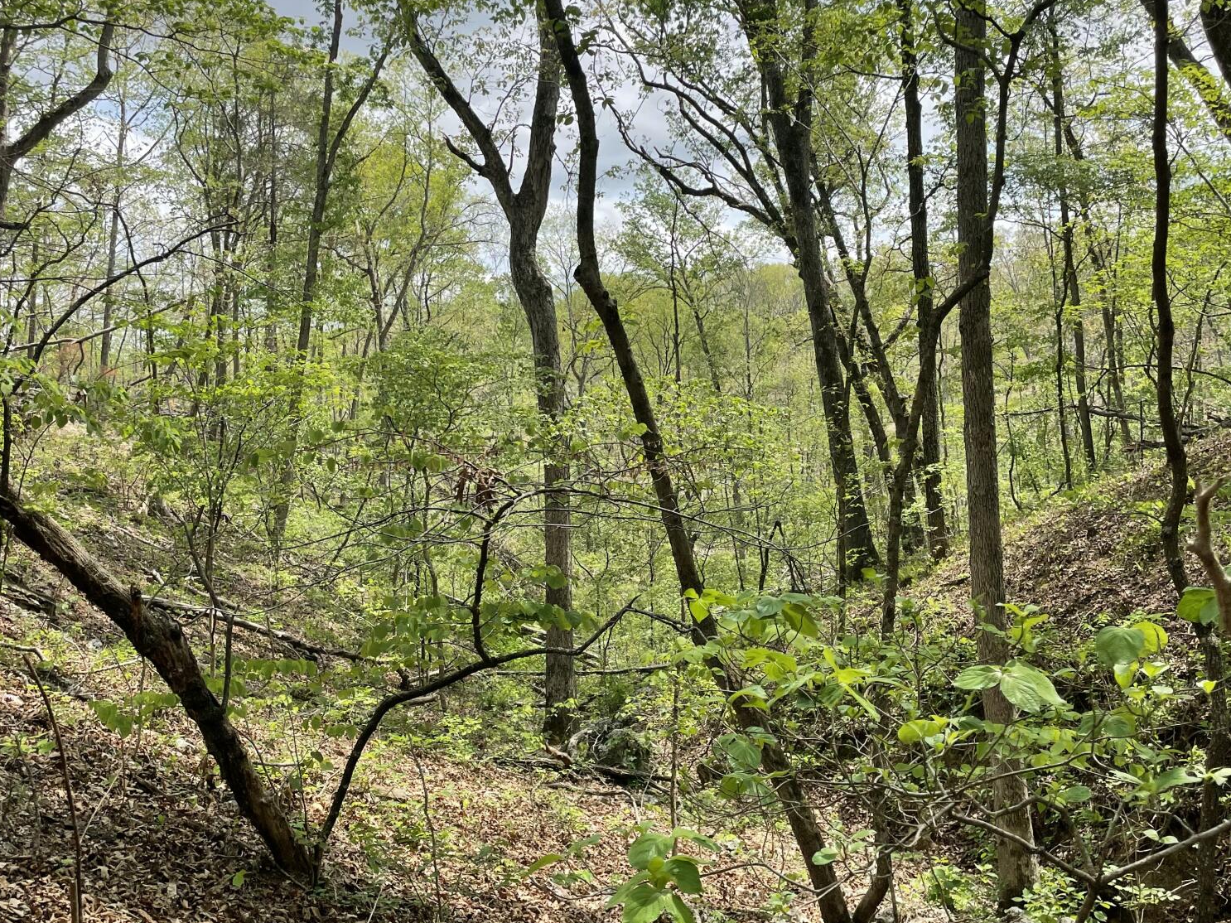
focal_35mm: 35
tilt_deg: -1.8
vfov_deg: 40.7
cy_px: 465
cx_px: 616
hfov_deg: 52.6
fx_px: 1244
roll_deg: +4.0
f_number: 1.6
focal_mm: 4.2
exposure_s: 1/1825
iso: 32
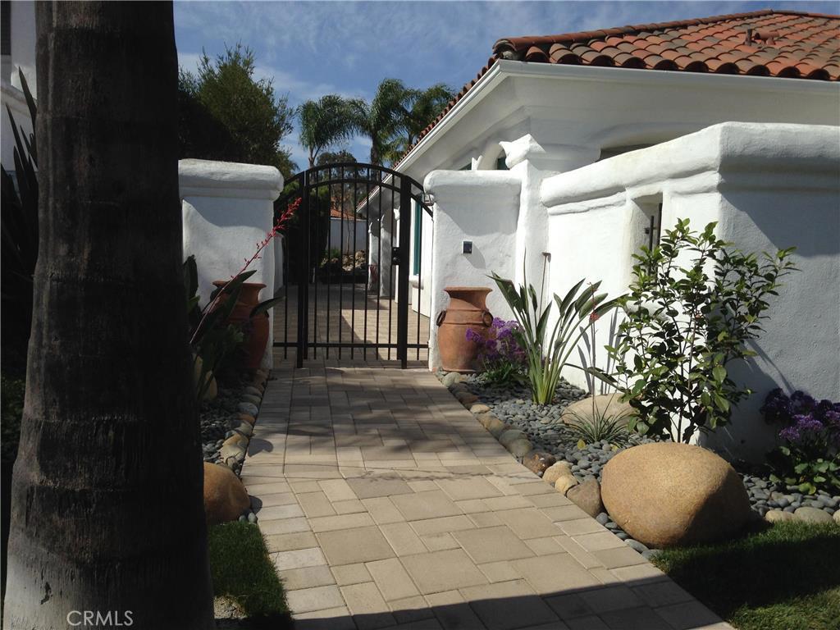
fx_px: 801
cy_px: 315
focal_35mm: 33
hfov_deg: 55.4
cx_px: 420
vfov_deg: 42.9
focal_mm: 4.12
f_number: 2.4
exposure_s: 1/3012
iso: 50
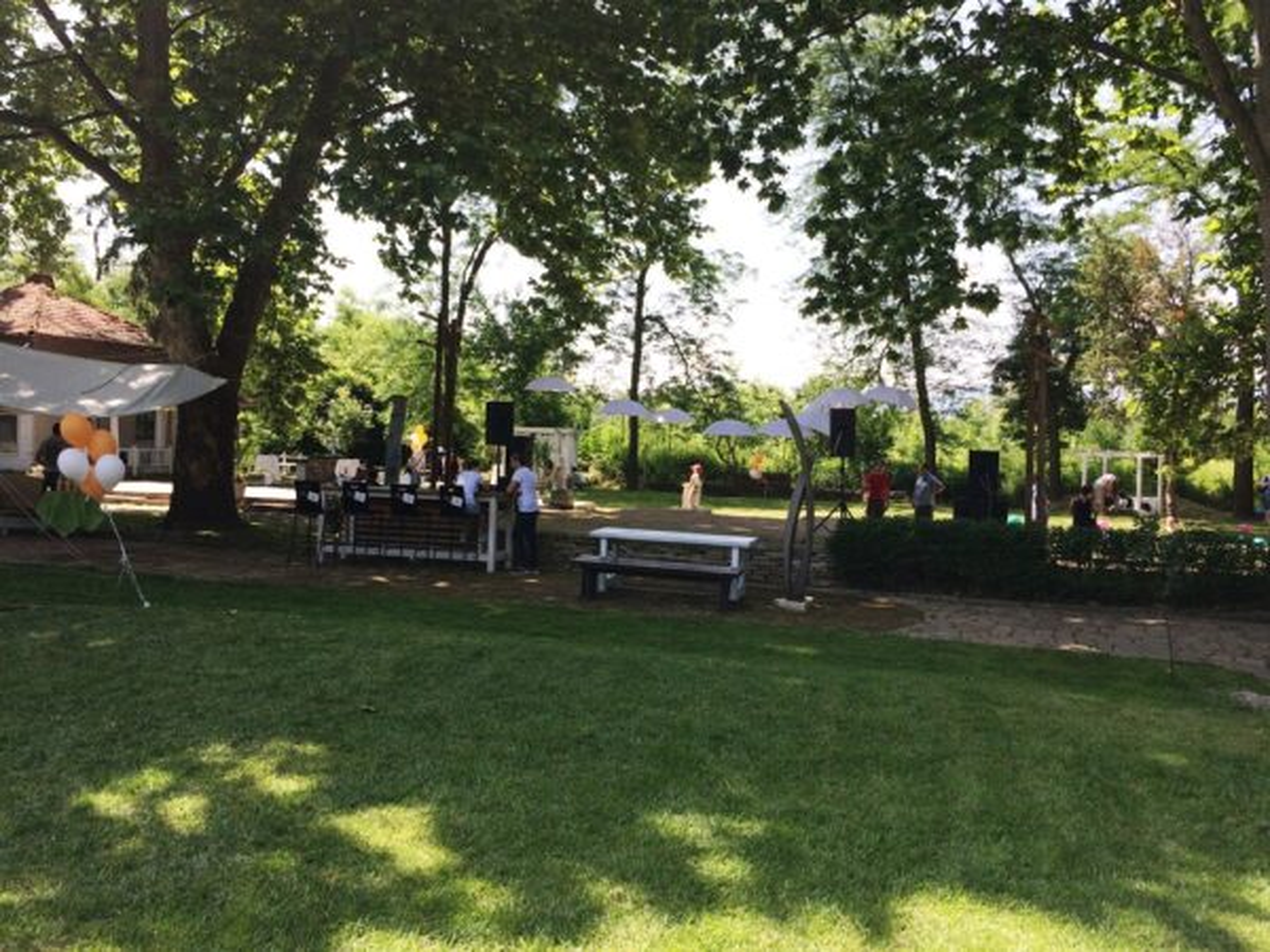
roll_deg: -2.5
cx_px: 635
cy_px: 476
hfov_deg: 61.7
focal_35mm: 29
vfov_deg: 48.2
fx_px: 1064
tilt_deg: -0.4
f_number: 2.2
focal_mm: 4.15
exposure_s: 1/746
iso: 32
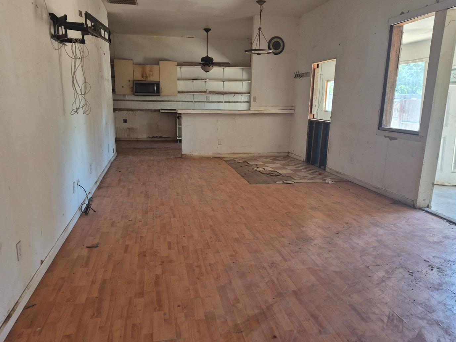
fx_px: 329
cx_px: 216
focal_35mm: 25
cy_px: 168
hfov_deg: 69.3
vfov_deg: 54.9
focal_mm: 5.4
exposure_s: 1/120
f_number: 1.8
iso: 160
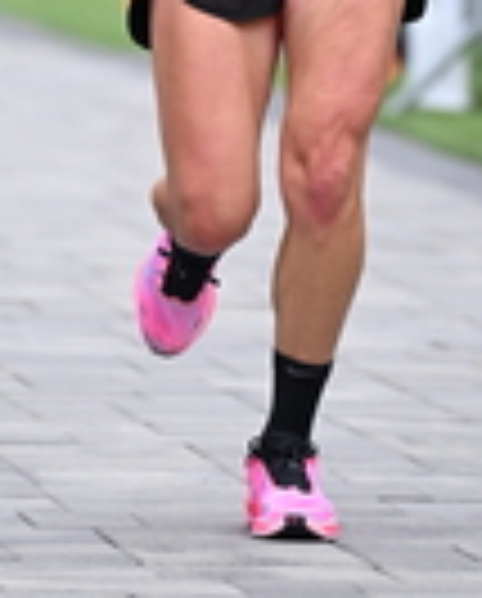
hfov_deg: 2.0
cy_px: -279
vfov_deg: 2.5
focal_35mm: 775
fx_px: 13772
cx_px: 205
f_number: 2.8
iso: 640
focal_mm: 200
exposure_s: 1/2000
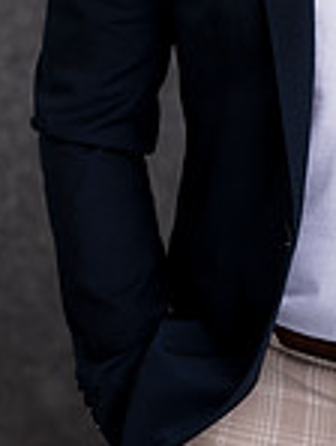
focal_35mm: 247
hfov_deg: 6.0
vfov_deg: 7.9
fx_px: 3192
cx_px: 432
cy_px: -72
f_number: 5
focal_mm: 85
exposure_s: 1/200
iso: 100
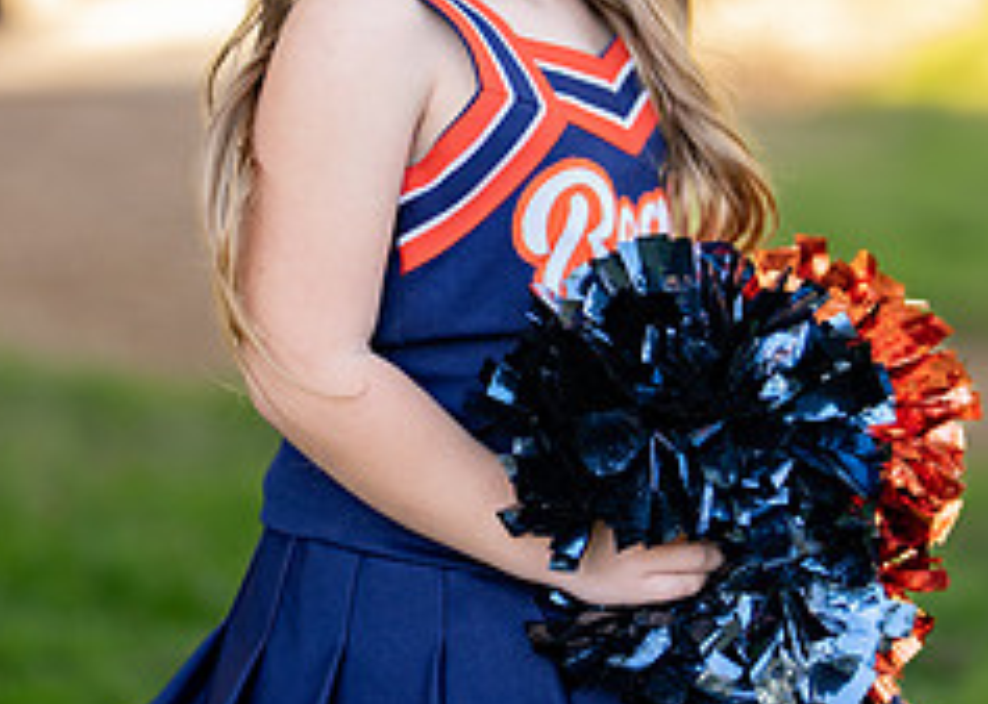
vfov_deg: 11.2
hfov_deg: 15.7
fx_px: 3590
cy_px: 192
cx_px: 513
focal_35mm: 128
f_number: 1.2
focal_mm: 50
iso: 100
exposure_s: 1/400
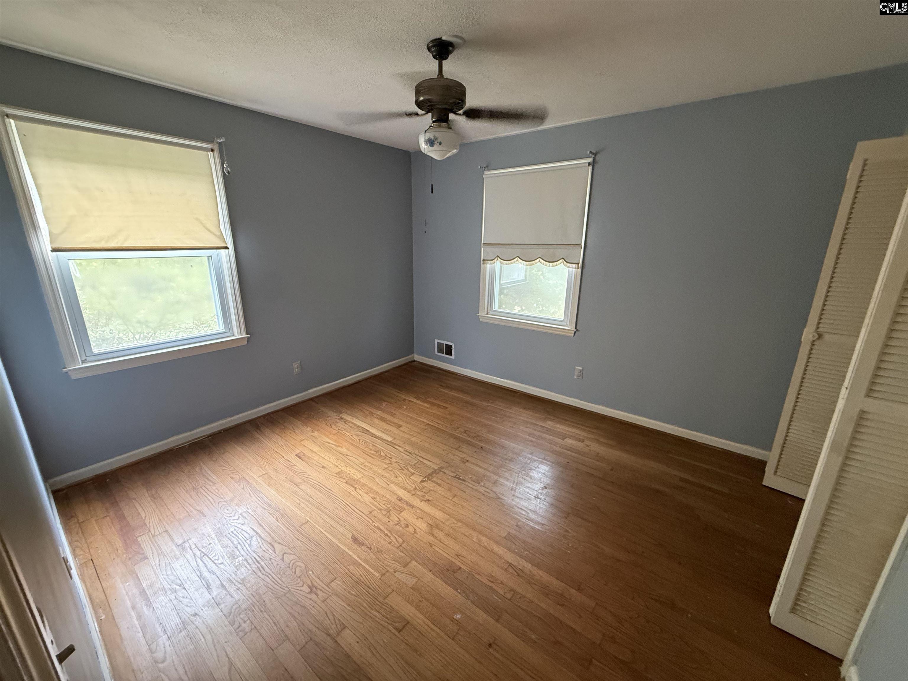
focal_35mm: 14
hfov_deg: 102.1
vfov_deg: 85.7
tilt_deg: -15.8
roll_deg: -0.5
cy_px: 340
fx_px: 367
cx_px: 454
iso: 500
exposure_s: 1/60
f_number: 2.2
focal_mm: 2.22
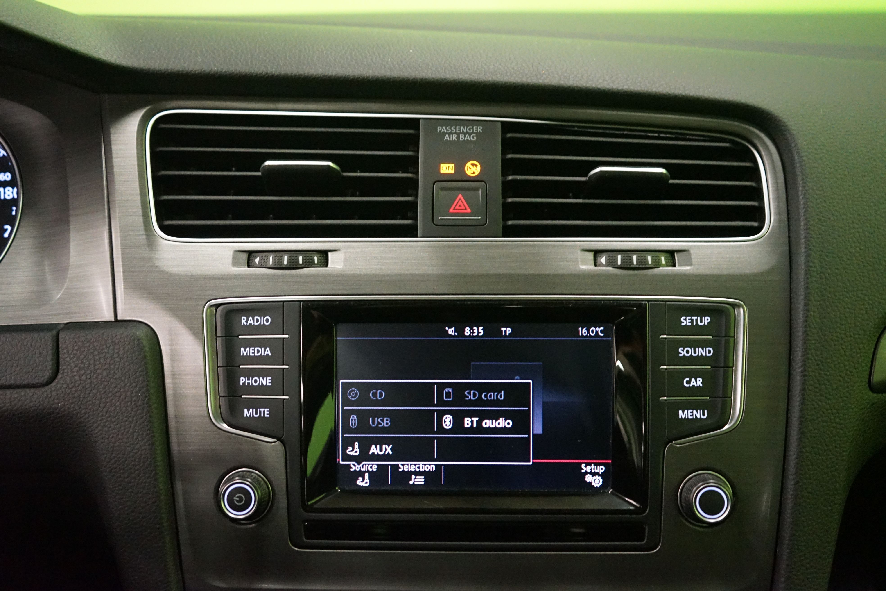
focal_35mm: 34
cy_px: 296
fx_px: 837
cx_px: 443
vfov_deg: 38.9
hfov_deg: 55.8
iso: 6400
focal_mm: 34
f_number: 4
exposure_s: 1/25
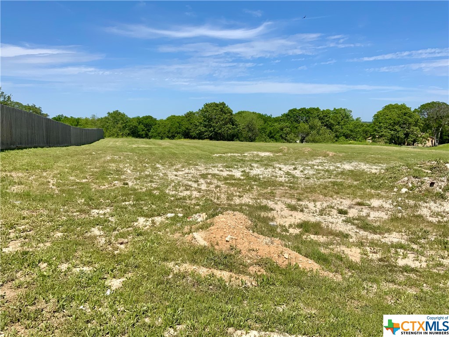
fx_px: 376
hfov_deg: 61.7
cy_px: 168
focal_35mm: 29
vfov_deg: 48.2
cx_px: 224
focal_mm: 3
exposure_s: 1/2959
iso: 16
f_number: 1.8
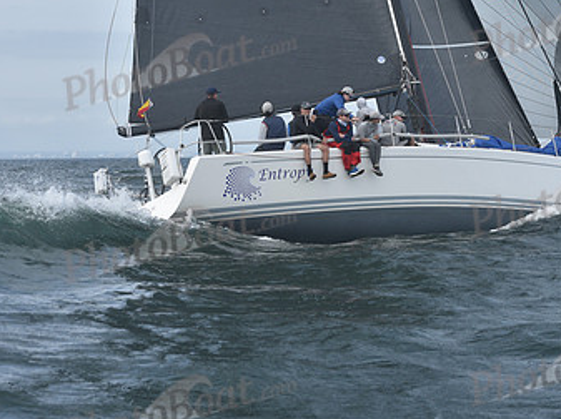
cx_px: 385
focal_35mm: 116
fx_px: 1878
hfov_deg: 16.9
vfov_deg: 12.7
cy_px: 131
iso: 200
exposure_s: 1/1250
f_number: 5.6
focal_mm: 70
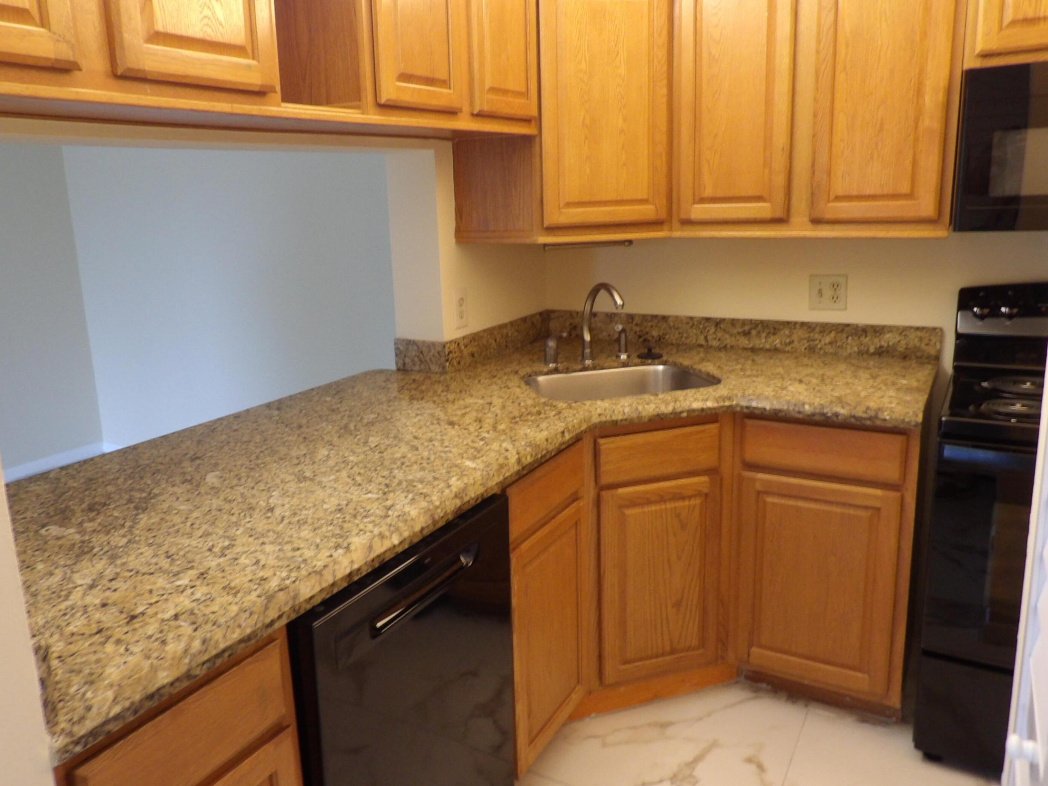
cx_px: 491
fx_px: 787
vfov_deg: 53.1
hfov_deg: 67.2
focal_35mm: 26
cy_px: 389
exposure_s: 1/17
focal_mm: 4.3
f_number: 3.2
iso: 268
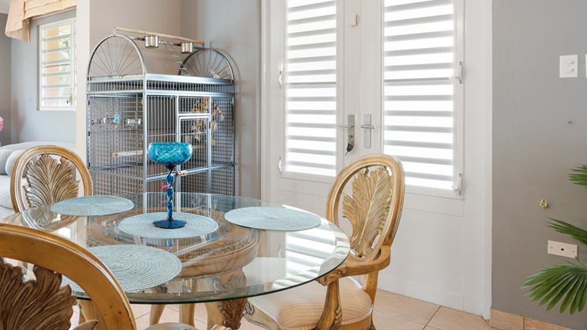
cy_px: 109
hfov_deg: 63.6
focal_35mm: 29
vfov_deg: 39.8
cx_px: 171
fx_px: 449
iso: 400
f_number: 8
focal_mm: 16.5
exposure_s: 1/1.25
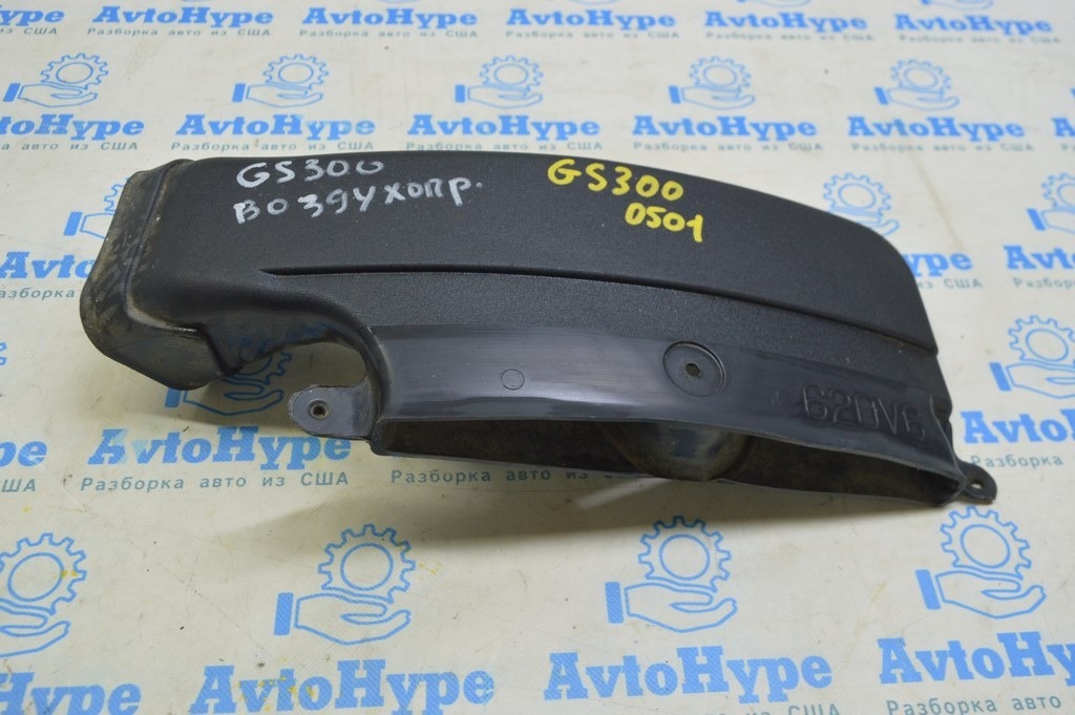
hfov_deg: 57.3
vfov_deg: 39.9
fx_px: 985
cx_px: 538
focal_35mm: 33
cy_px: 358
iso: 400
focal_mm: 22
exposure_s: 1/20
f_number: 5.6
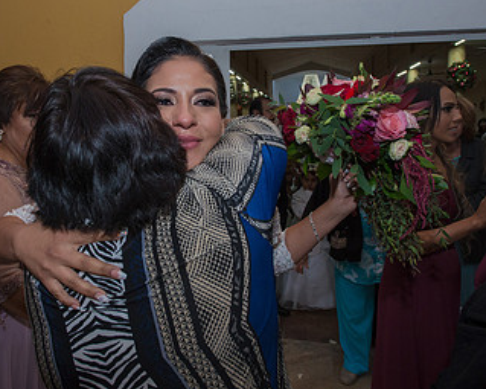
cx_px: 193
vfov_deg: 49.5
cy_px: 146
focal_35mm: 29
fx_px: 417
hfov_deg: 59.9
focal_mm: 17
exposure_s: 1/100
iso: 1600
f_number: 3.5
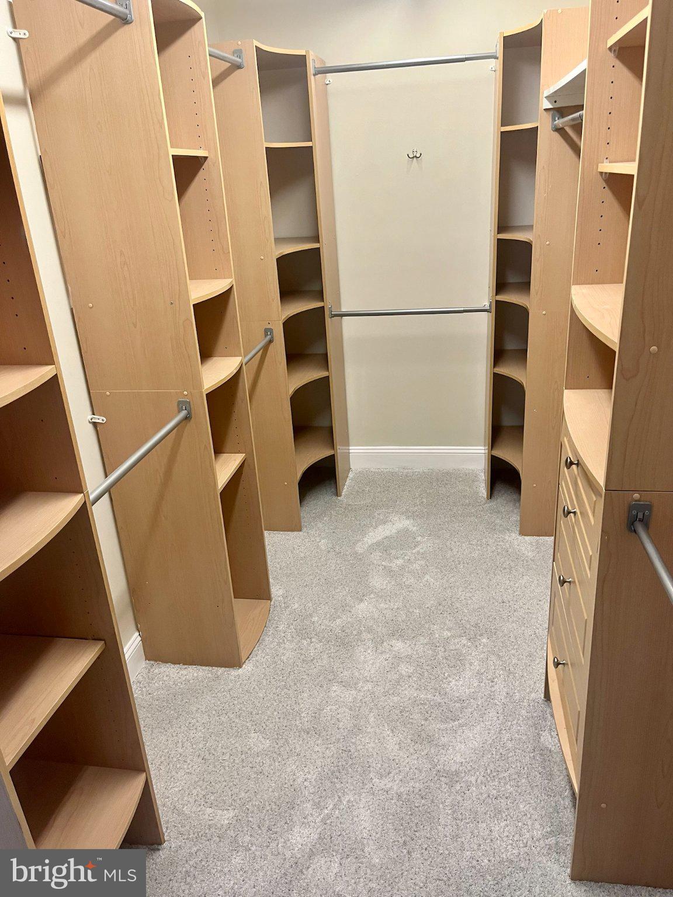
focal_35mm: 26
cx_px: 336
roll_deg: +4.8
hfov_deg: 53.1
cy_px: 448
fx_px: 674
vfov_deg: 67.3
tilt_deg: -25.0
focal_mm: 5.1
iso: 100
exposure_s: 1/60
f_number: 1.6
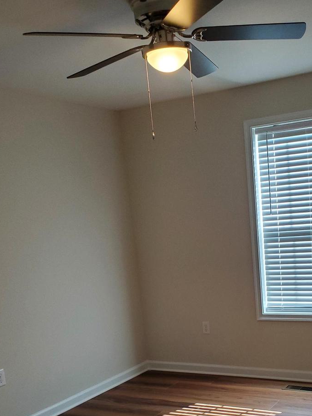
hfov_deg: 32.6
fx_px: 529
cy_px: 323
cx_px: 207
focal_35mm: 44
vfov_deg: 41.4
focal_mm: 4.3
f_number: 2.4
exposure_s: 1/120
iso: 200
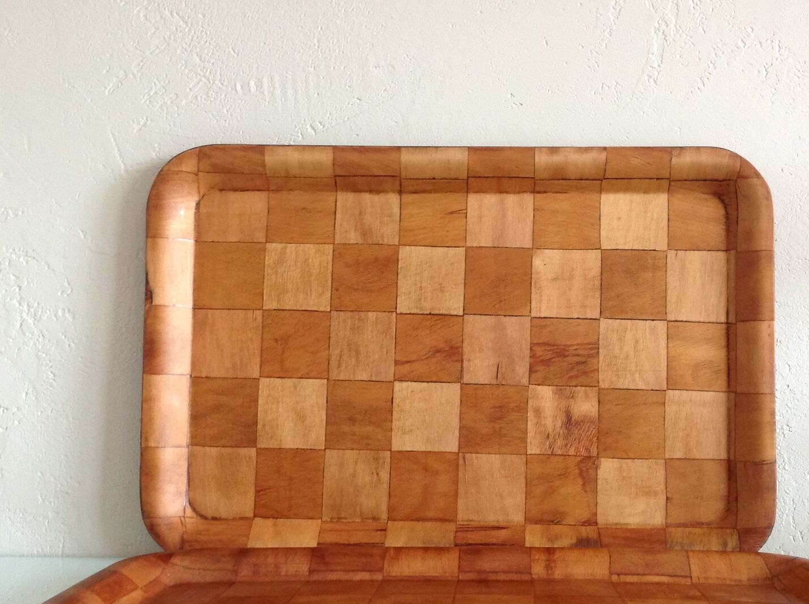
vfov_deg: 29.6
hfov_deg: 38.8
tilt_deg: +0.4
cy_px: 344
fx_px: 1143
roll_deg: -0.1
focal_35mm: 49
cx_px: 476
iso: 125
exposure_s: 1/15
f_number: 2.4
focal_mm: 4.28
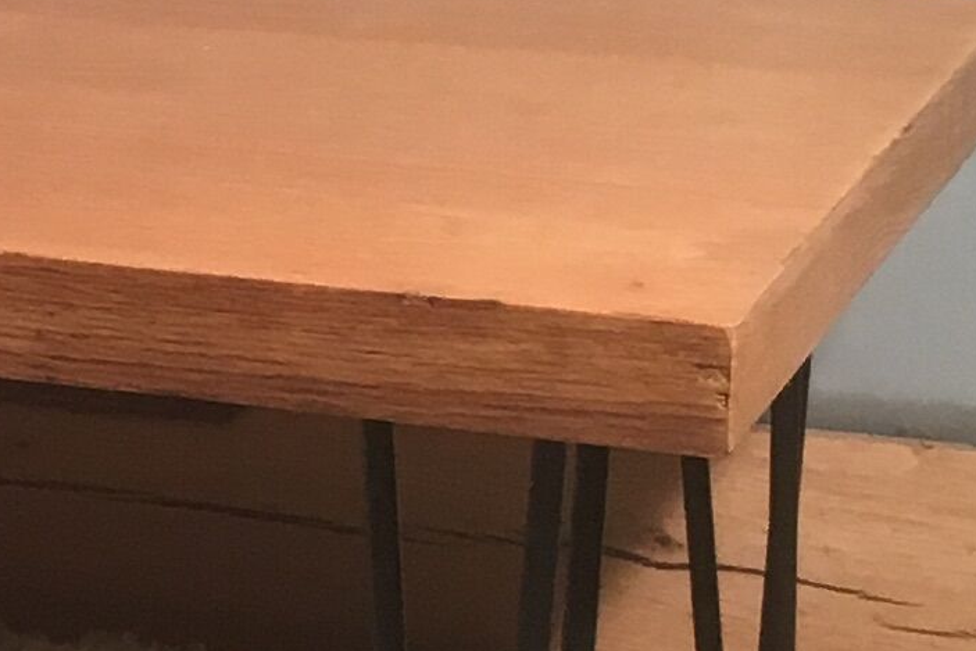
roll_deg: +0.8
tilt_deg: -14.5
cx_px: -515
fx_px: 4691
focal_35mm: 173
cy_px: 279
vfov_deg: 7.9
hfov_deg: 11.4
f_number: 2.2
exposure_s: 1/33
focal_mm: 4.15
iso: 40
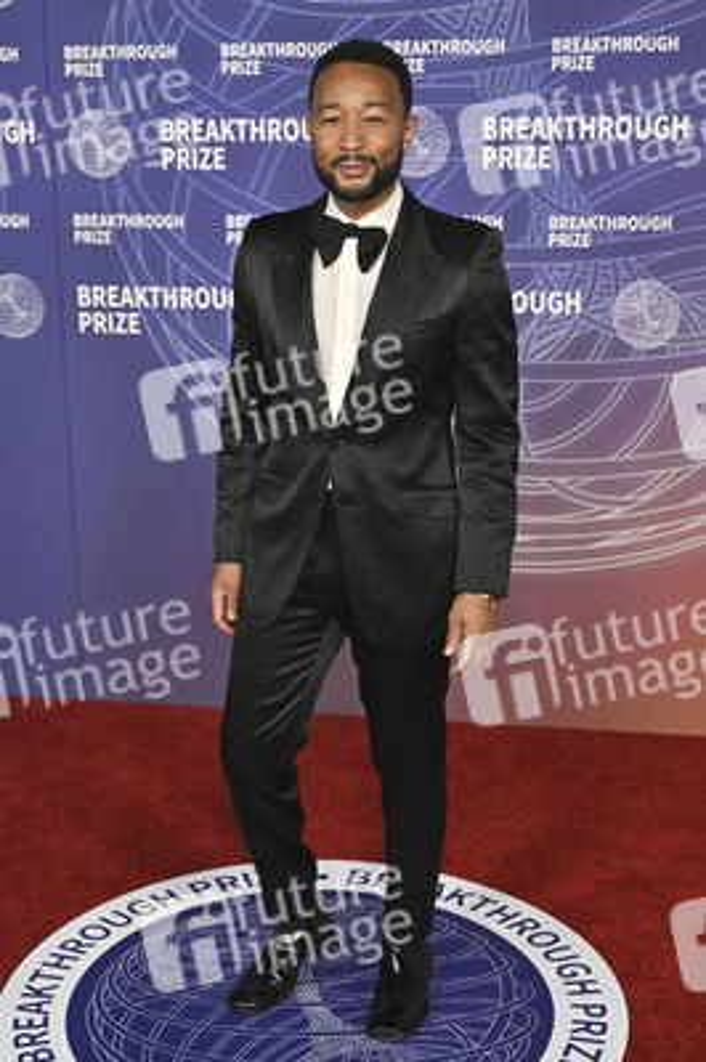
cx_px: 353
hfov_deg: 27.5
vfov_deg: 40.4
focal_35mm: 49
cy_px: 531
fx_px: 1444
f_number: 4
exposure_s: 1/320
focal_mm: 49
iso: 2000
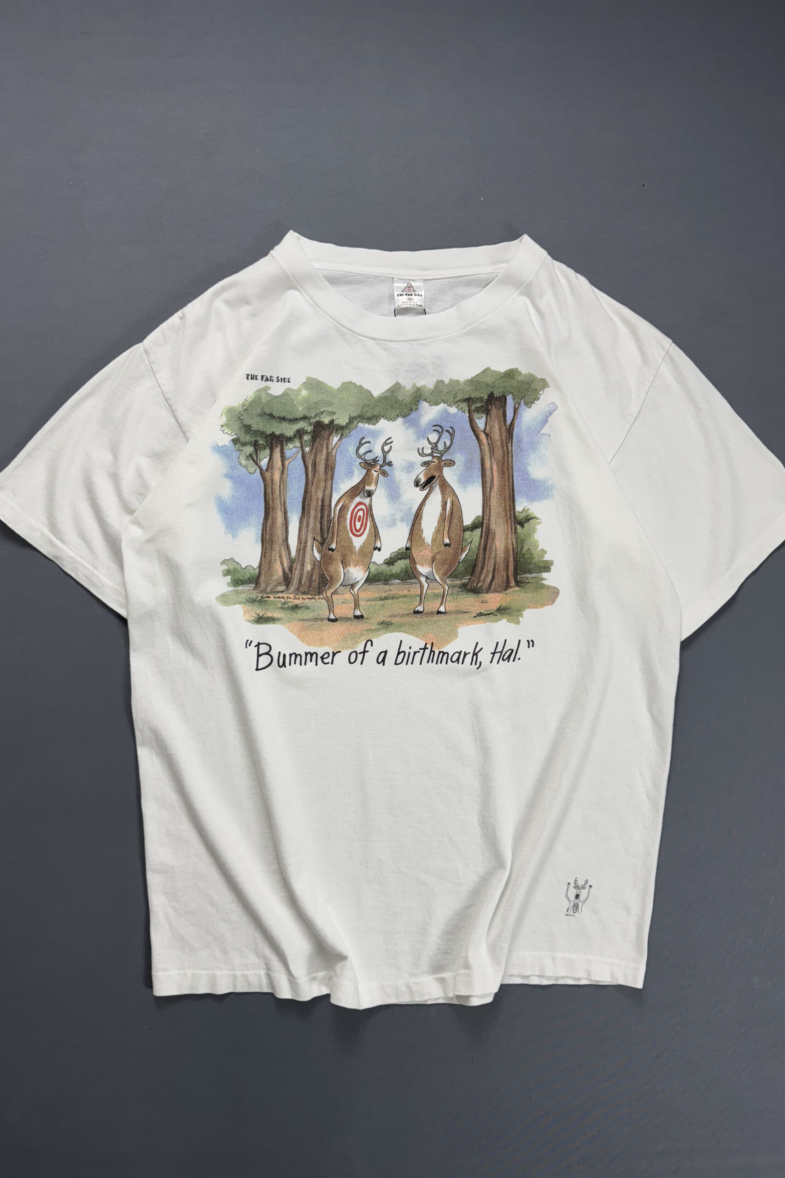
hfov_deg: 51.3
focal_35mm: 25
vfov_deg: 71.5
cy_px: 589
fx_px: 818
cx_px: 405
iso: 64
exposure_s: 1/120
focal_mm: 6.76
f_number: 1.78
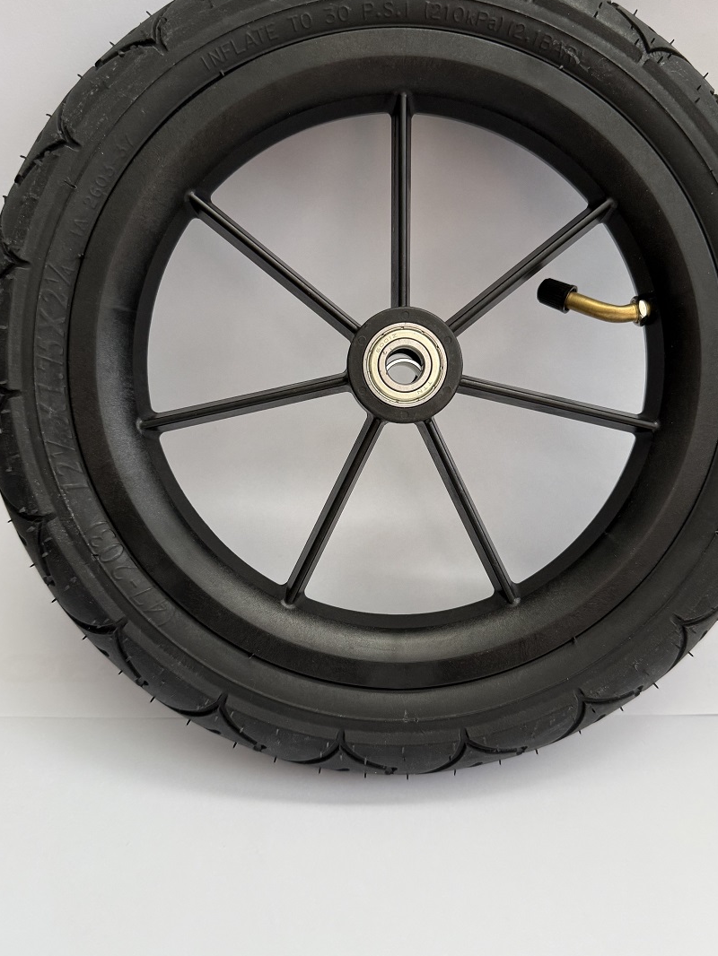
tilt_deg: -34.3
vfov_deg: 59.9
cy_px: 462
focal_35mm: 30
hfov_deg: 46.7
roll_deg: -2.3
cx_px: 395
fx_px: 829
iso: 200
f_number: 1.78
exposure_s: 1/102
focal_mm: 6.76
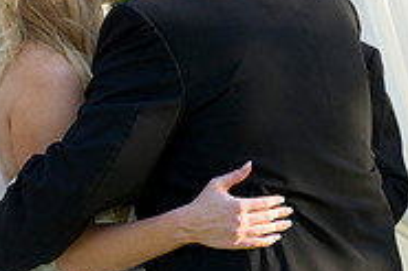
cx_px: 143
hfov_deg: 9.4
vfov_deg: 6.3
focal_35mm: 219
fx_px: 2480
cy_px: 128
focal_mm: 70
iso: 640
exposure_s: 1/160
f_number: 5.6
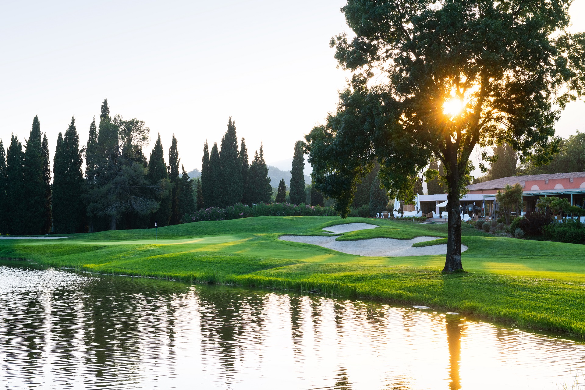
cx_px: 292
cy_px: 195
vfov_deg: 24.2
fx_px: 910
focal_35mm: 56
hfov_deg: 35.6
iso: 320
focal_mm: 56
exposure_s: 1/125
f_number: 9
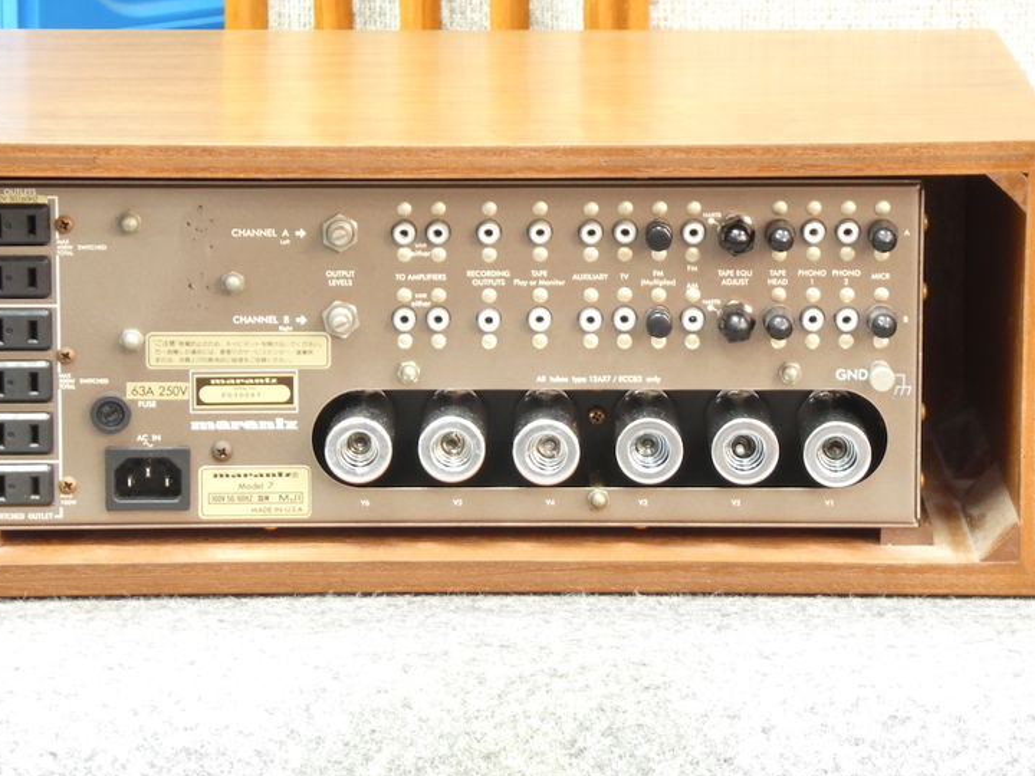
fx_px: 5382
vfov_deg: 8.2
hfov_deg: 11.0
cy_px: 332
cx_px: 438
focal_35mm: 180
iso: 200
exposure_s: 1
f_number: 5.3
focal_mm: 24.2
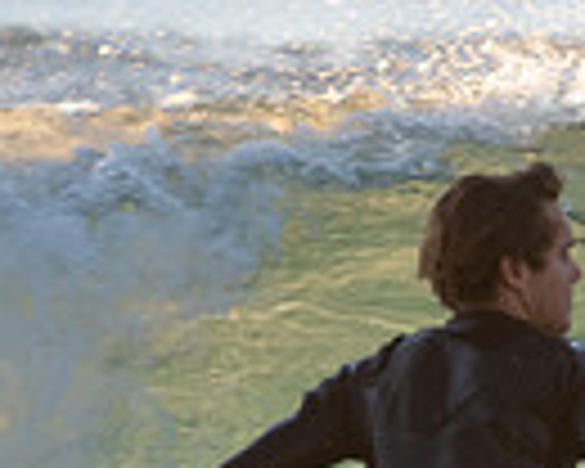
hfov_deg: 0.6
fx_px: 54504
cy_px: 686
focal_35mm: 3148
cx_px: 904
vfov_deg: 0.5
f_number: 5.6
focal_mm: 500
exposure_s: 1/500
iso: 640
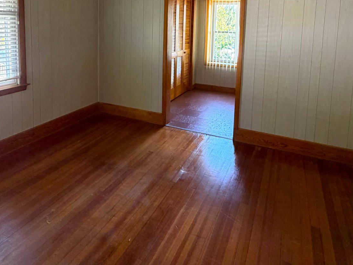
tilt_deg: -5.3
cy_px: 50
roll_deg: -1.3
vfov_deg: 49.6
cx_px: 167
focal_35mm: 26
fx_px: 265
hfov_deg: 67.3
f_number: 2.2
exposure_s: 1/67
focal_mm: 2.22
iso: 320
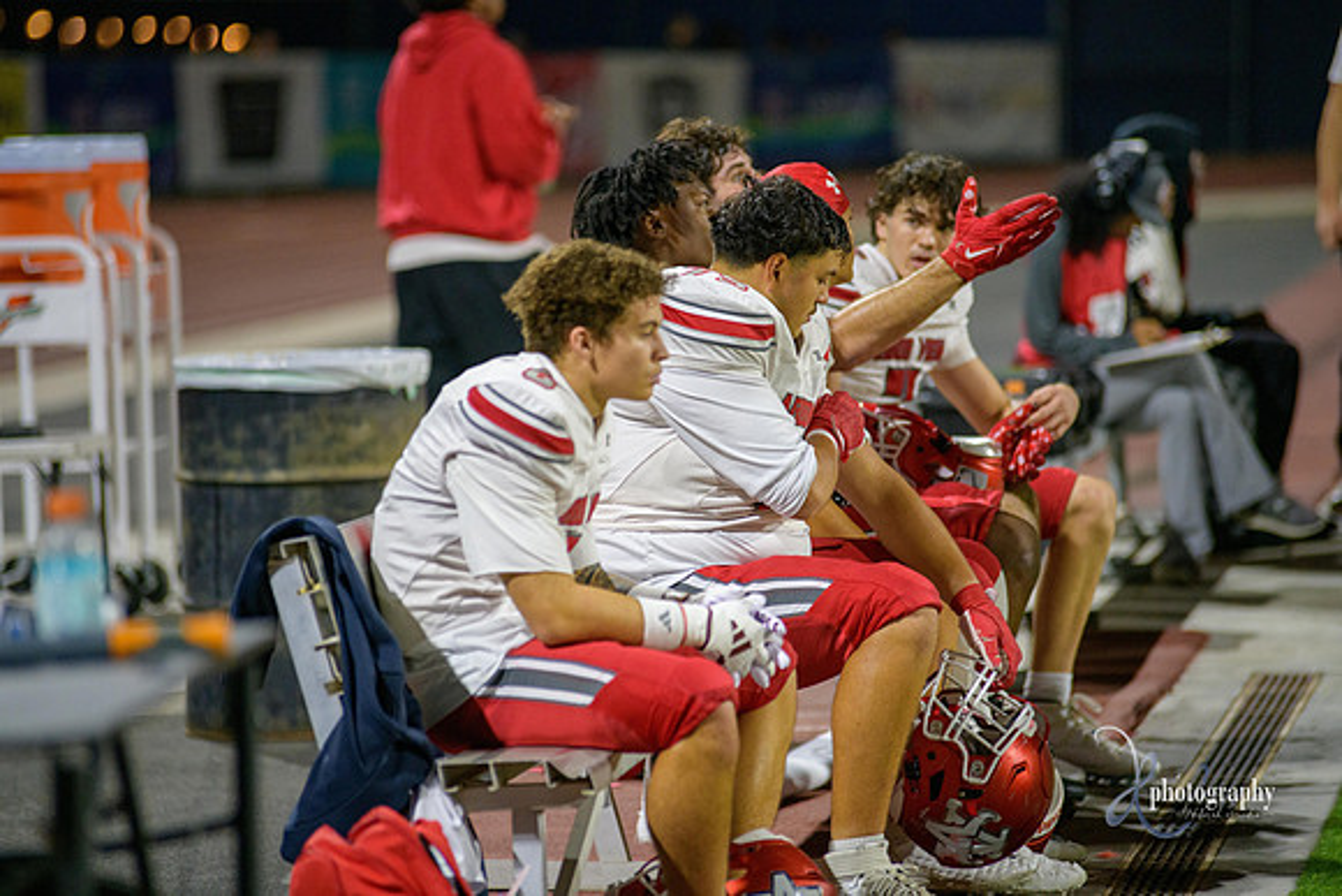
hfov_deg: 10.3
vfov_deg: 6.9
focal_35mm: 200
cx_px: 671
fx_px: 7457
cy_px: 448
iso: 2000
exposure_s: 1/320
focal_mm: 200
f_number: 2.8
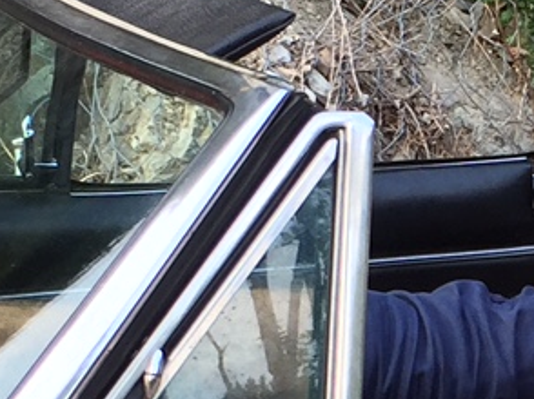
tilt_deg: -18.3
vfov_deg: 9.1
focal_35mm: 161
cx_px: 605
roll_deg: +1.4
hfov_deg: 12.1
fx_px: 2482
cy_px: 419
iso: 40
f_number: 2.2
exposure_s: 1/50
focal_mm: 4.15
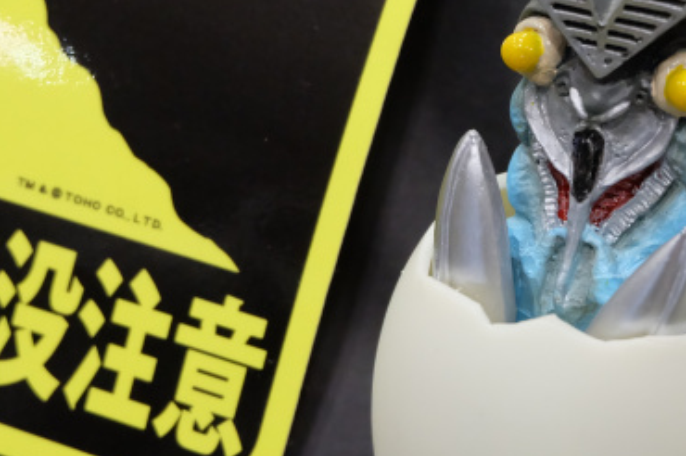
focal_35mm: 106
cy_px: 264
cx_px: 619
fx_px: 2018
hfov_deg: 19.0
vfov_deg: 12.9
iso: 3200
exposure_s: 1/80
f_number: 5
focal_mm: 32.5
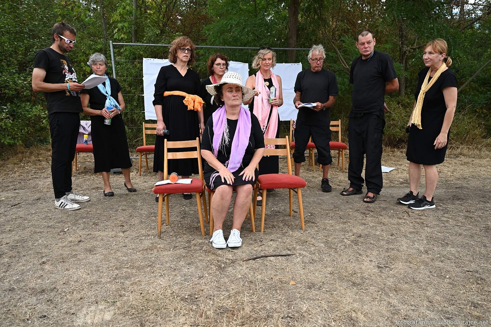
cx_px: 246
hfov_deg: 73.8
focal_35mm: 24
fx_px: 327
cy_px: 164
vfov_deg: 53.1
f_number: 4
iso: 800
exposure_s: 1/640
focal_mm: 24
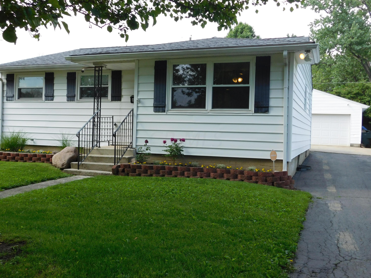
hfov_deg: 51.4
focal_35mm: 36
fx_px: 386
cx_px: 186
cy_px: 139
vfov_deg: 39.7
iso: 125
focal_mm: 6.3
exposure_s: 1/400
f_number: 3.5
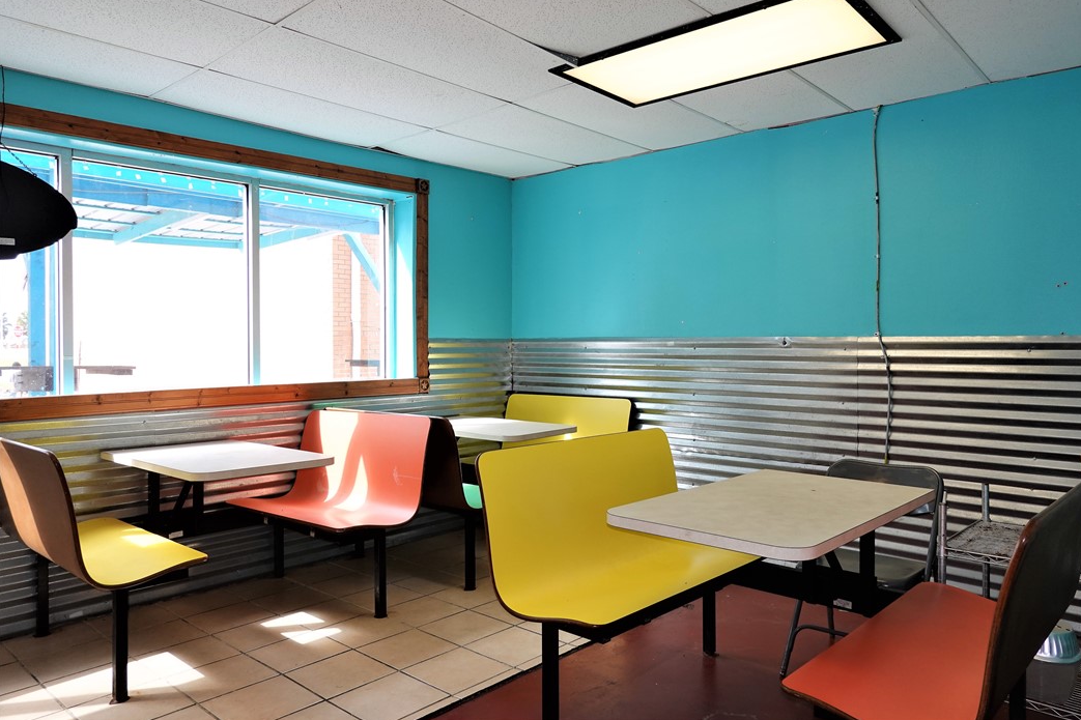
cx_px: 561
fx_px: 751
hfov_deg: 71.5
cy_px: 347
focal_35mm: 25
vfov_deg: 51.3
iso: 100
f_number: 2.8
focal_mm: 9
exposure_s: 1/80
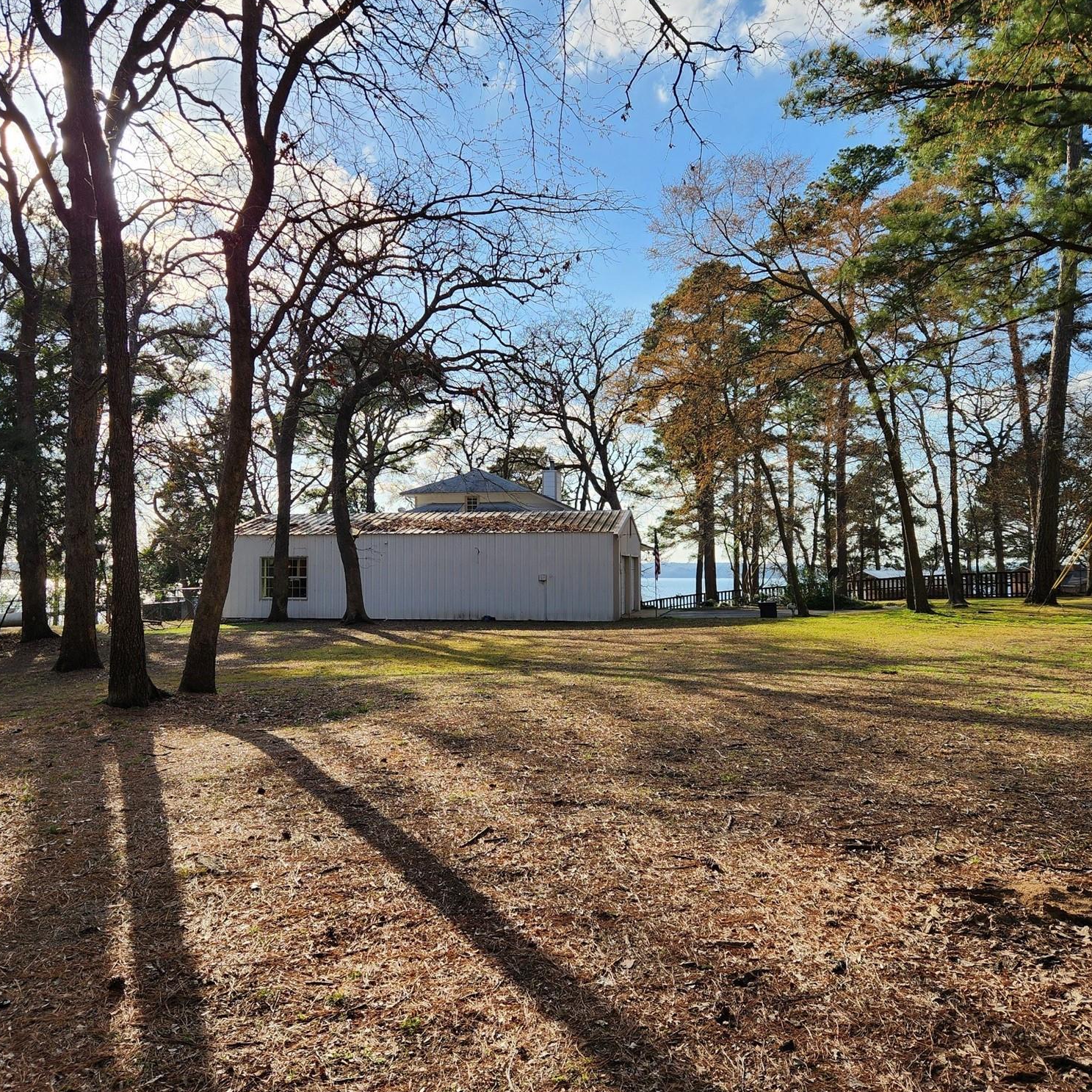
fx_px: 999
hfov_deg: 57.2
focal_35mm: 28
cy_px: 531
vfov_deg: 57.3
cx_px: 496
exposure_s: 1/1318
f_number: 1.8
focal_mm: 5.4
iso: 20
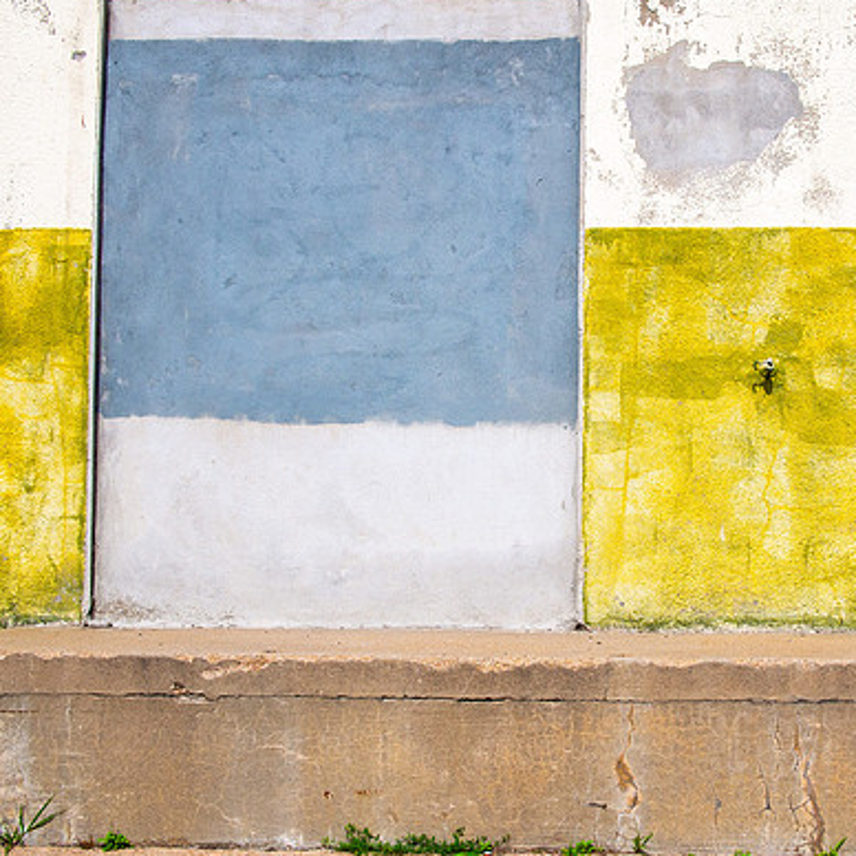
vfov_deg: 26.1
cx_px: 604
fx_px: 1846
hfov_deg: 25.9
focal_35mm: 66
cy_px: 434
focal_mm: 25
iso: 200
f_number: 8
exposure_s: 1/800
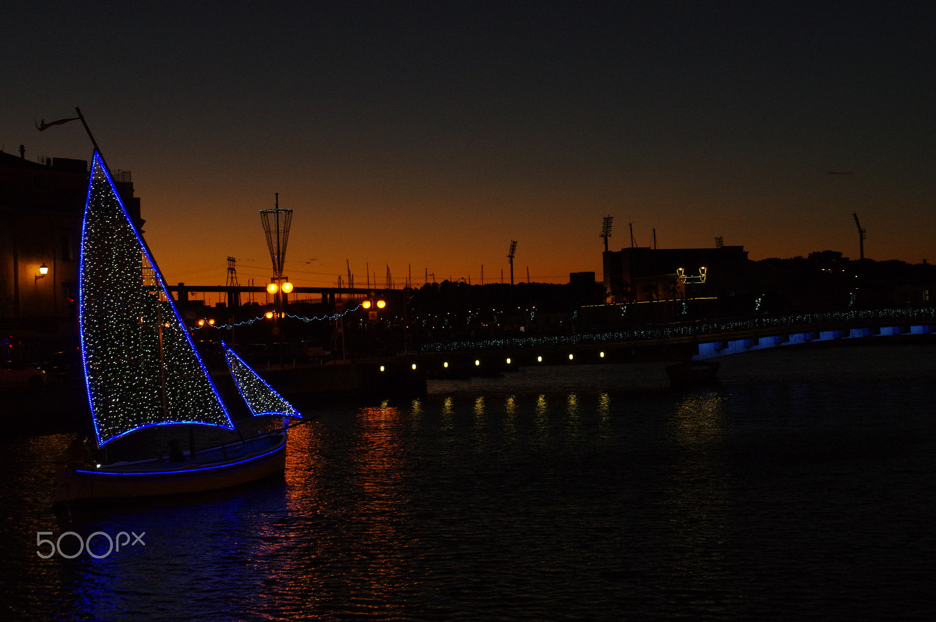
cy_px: 311
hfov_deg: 36.9
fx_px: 1403
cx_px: 468
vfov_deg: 25.0
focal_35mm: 54
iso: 1600
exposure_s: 1/50
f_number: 8
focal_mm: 36.4
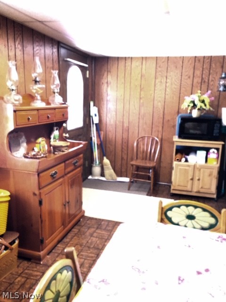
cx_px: 113
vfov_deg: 61.7
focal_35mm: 29
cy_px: 151
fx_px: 252
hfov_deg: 48.2
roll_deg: -2.7
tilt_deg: -12.1
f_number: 2.2
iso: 200
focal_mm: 4.15
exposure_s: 1/24
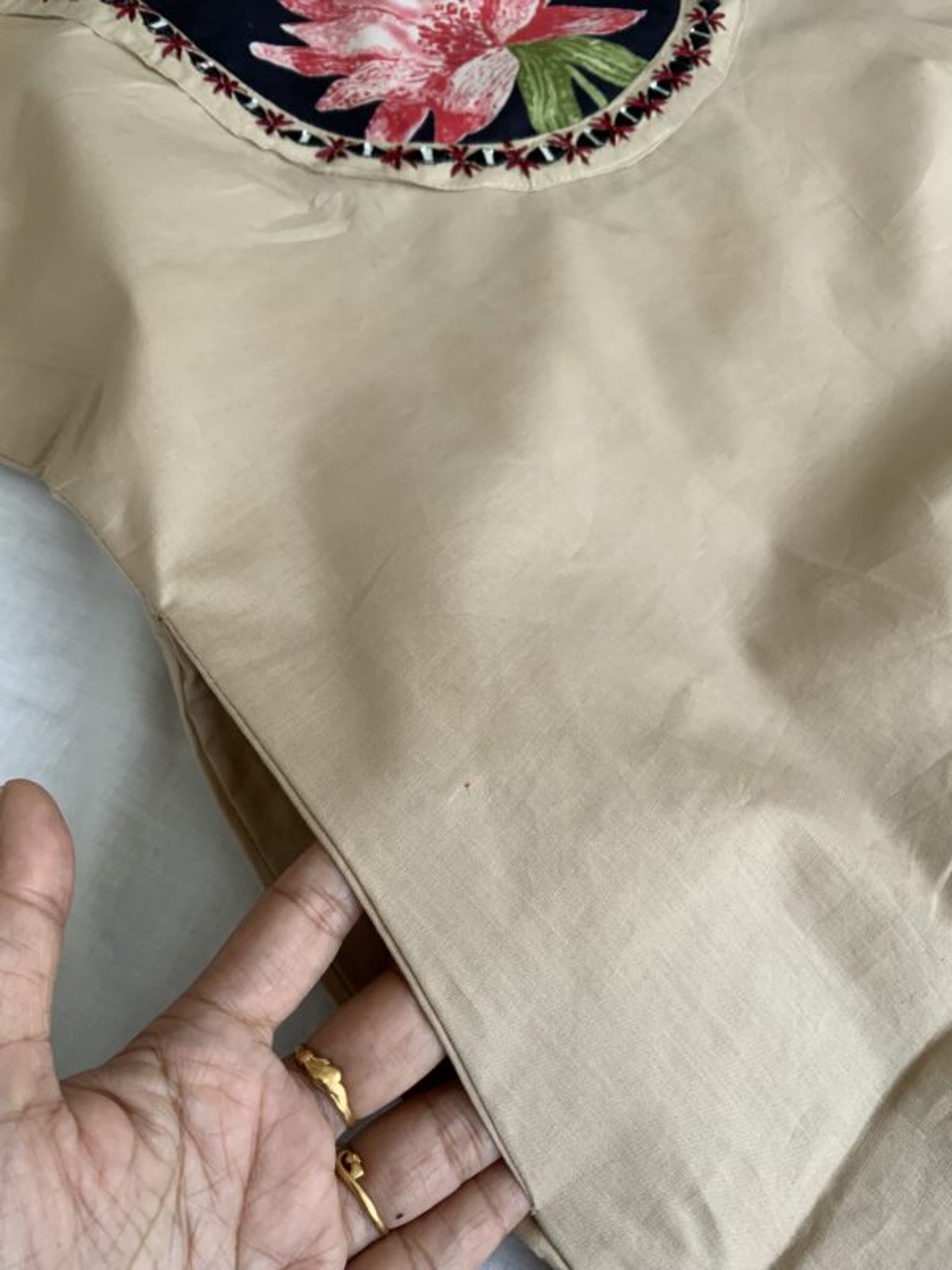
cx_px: 476
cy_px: 635
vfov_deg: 61.7
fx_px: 1063
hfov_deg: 48.2
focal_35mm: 29
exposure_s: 1/327
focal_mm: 3
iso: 16
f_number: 1.8
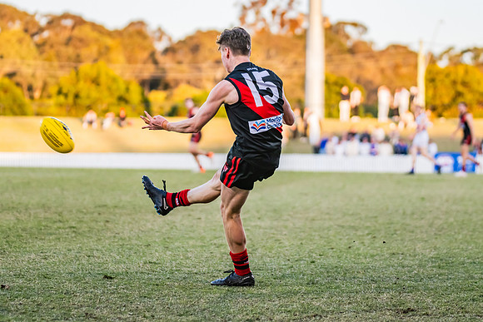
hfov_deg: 10.3
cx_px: 264
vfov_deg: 6.9
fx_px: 2681
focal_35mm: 200
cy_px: 142
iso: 1400
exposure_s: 1/1600
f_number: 4
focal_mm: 170
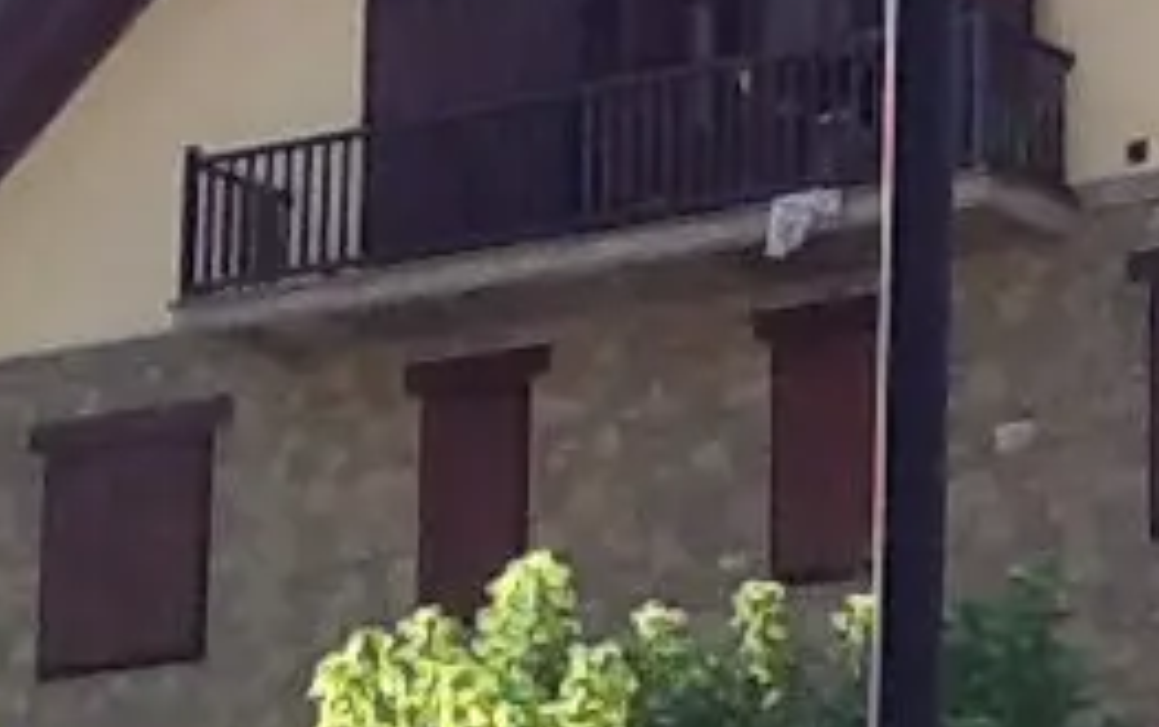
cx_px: 1335
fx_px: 5375
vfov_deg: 7.7
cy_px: 687
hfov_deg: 12.1
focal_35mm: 170
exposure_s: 1/438
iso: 40
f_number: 2.4
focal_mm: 2.03
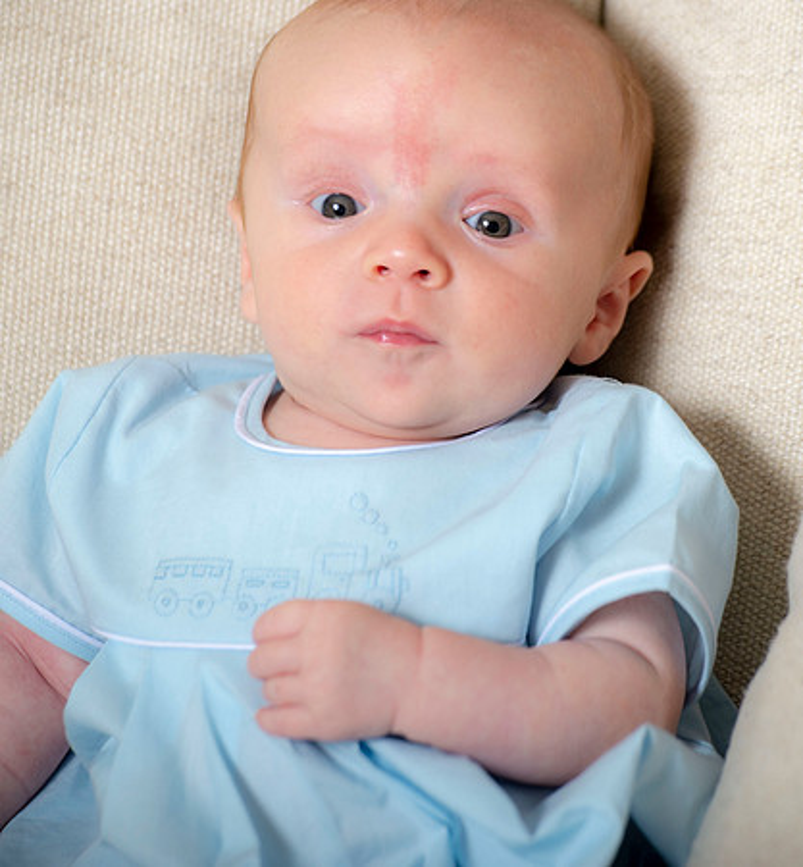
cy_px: 434
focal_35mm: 265
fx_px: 7226
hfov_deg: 6.4
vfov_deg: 6.9
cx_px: 430
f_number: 4.5
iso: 250
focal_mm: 200
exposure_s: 1/200
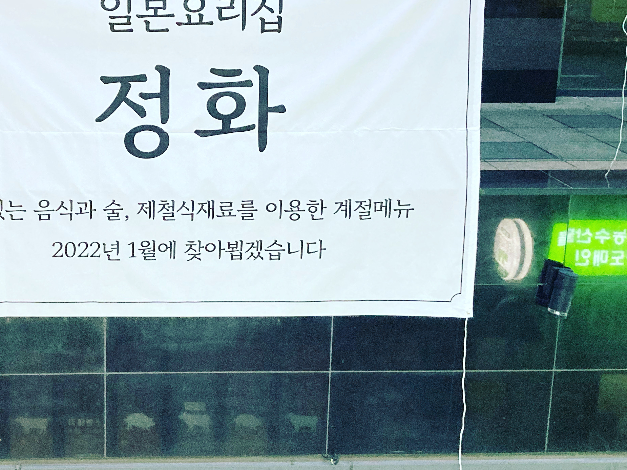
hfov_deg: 31.1
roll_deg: -0.3
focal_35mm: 61
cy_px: 202
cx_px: 150
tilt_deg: -13.1
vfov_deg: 24.0
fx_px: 1105
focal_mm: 3.99
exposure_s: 1/60
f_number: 1.8
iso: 320
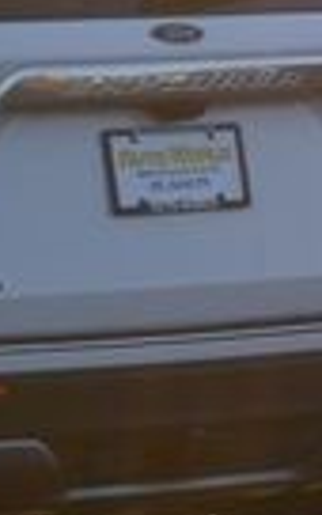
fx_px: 4858
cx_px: -280
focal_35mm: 346
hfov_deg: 3.8
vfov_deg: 6.1
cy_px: 51
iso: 180
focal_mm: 48
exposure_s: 1/250
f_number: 8
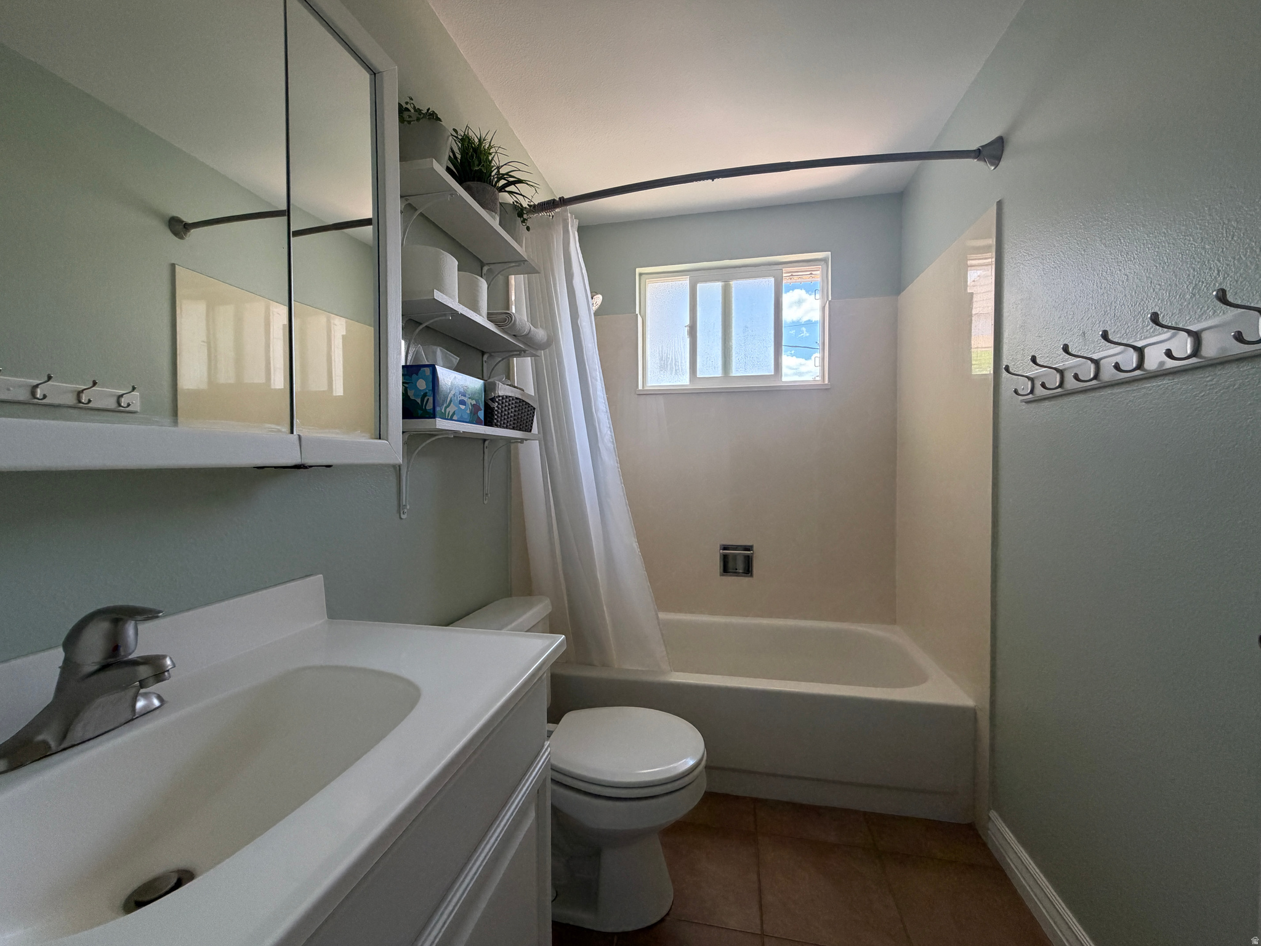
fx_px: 510
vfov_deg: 85.7
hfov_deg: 102.1
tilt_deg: -1.4
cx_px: 630
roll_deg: +0.1
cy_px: 473
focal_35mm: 14
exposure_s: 1/121
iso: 320
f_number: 2.2
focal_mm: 2.22
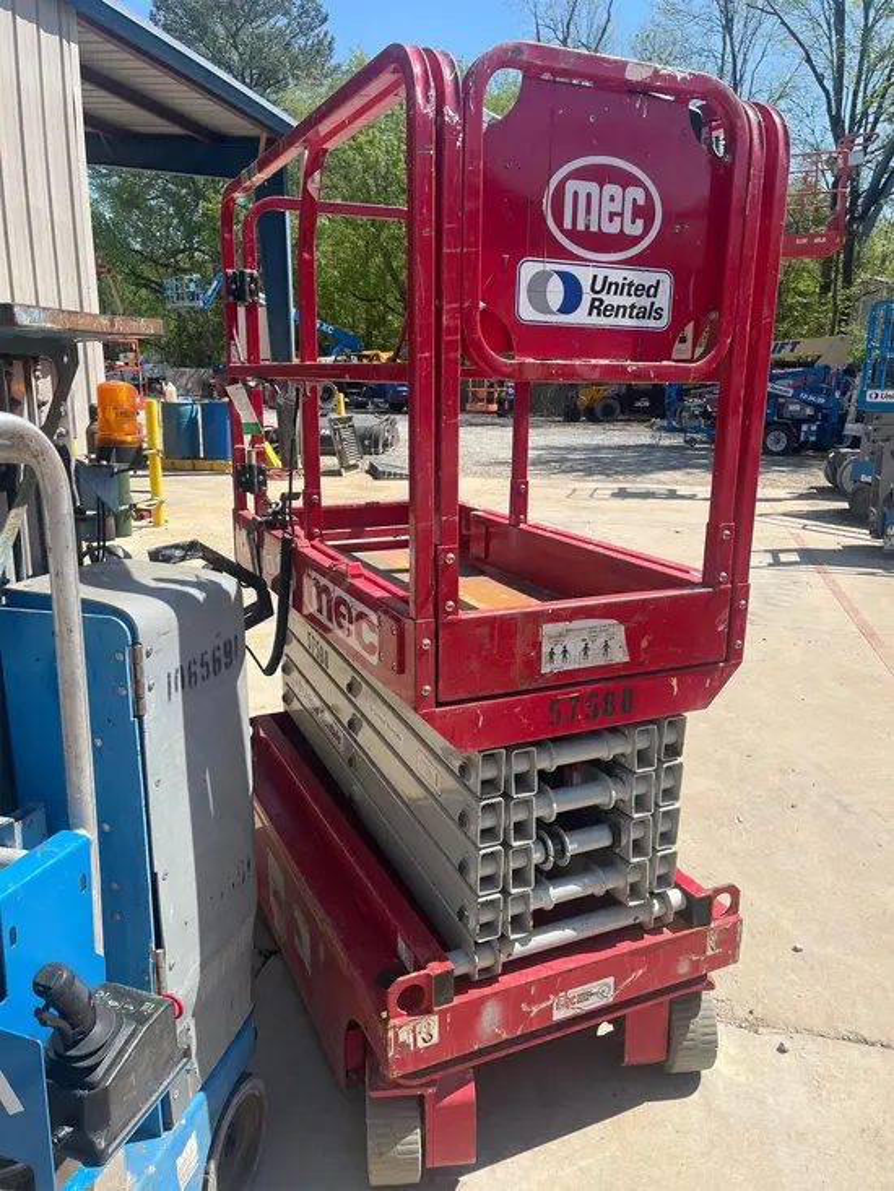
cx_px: 447
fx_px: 895
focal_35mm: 26
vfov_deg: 67.3
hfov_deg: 53.1
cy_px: 596
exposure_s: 1/1992
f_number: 1.6
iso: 50
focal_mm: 5.1
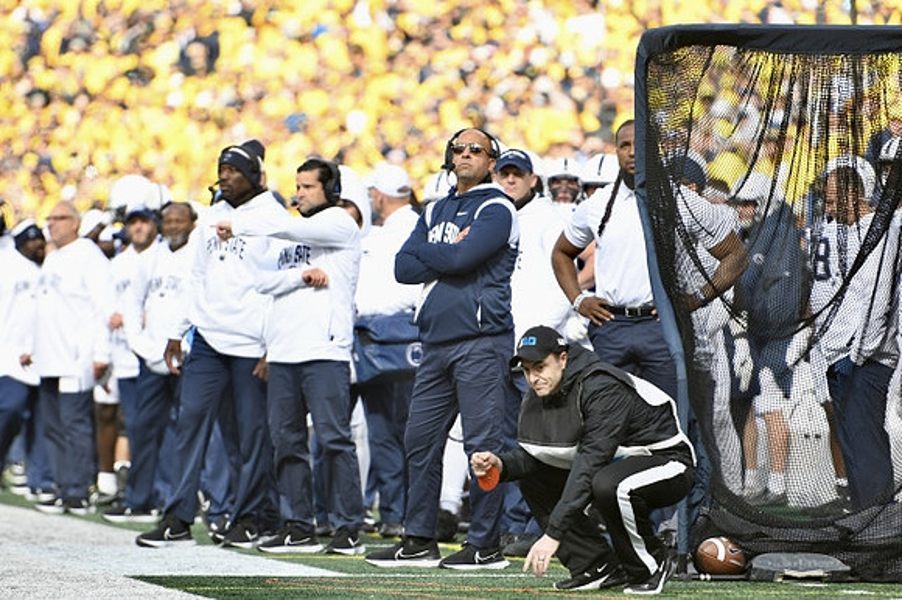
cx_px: 451
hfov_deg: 6.9
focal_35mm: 300
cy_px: 300
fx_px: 7512
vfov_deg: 4.6
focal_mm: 200
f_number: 2.8
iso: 500
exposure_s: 1/2500
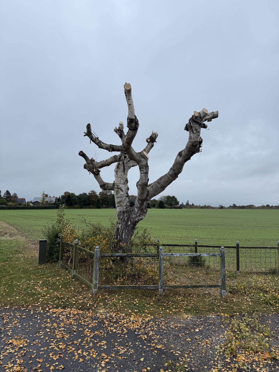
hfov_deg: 56.8
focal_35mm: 24
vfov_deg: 71.6
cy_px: 186
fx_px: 258
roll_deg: -1.3
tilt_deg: +5.0
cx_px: 140
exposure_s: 1/1770
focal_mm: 6.76
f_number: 1.78
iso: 80
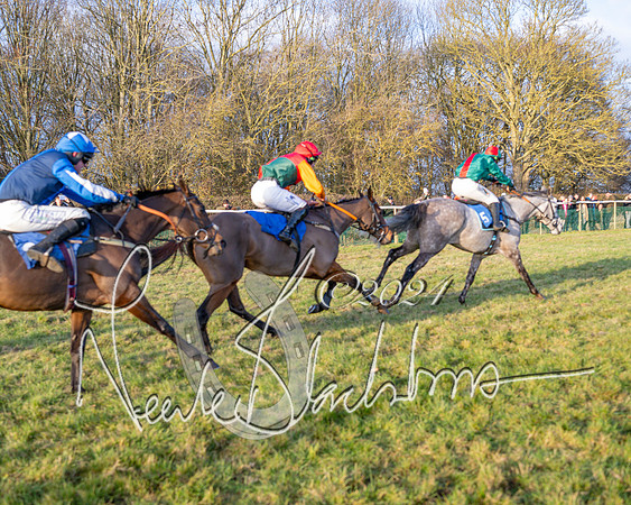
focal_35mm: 39
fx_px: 736
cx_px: 295
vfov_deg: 37.8
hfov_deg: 46.4
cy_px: 252
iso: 800
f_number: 2.8
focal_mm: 35
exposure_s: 1/2000
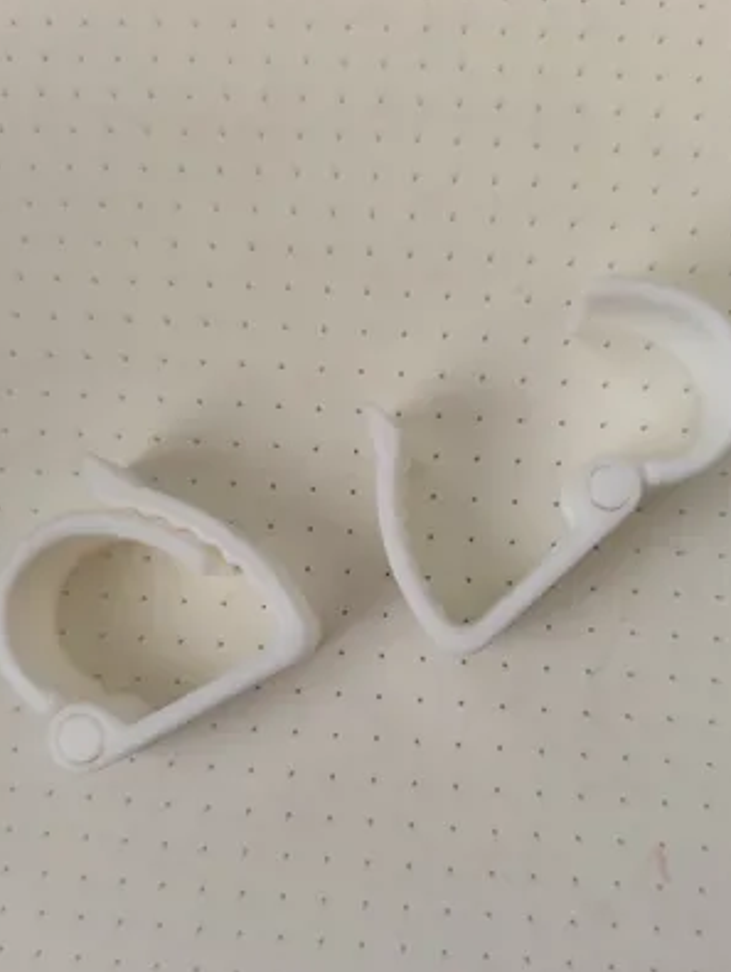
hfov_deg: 45.5
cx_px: 384
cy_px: 552
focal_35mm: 31
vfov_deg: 58.1
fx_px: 871
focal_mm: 6.14
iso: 1000
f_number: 1.65
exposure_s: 1/50
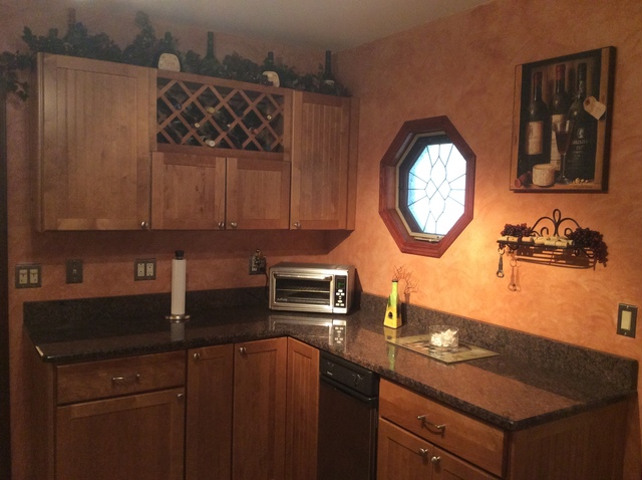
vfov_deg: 44.1
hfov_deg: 56.9
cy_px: 240
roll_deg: -1.0
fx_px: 593
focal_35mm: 32
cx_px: 321
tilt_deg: -4.7
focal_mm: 3.3
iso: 200
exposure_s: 1/24
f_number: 2.4
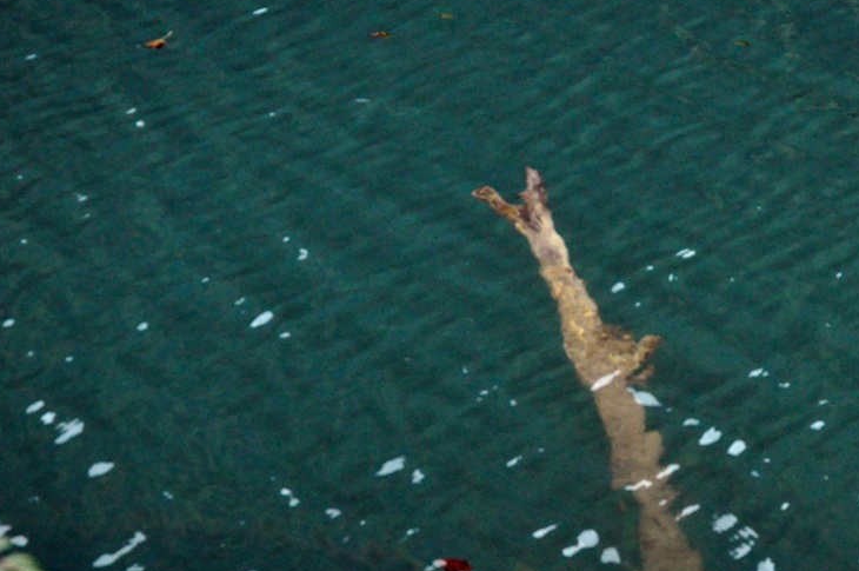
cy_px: 364
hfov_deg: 13.0
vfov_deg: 8.7
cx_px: 584
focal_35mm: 158
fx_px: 3759
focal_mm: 75
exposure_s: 1/1000
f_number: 8
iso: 3200
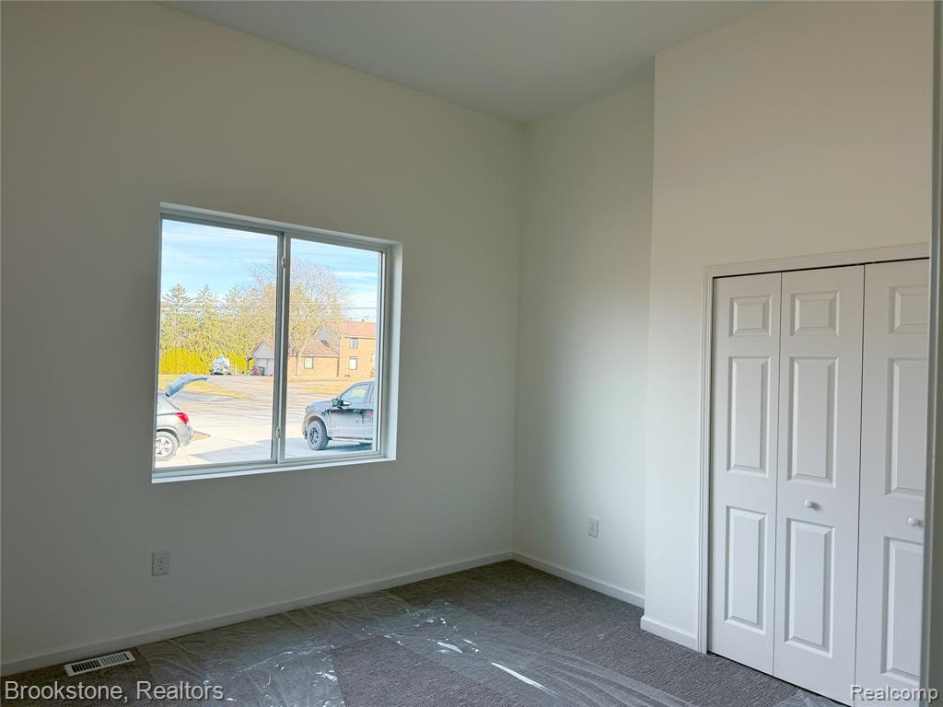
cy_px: 354
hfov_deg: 71.6
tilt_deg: +0.5
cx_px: 472
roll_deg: -1.0
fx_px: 654
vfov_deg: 56.8
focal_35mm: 24
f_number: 1.78
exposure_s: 1/327
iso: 100
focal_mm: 6.76
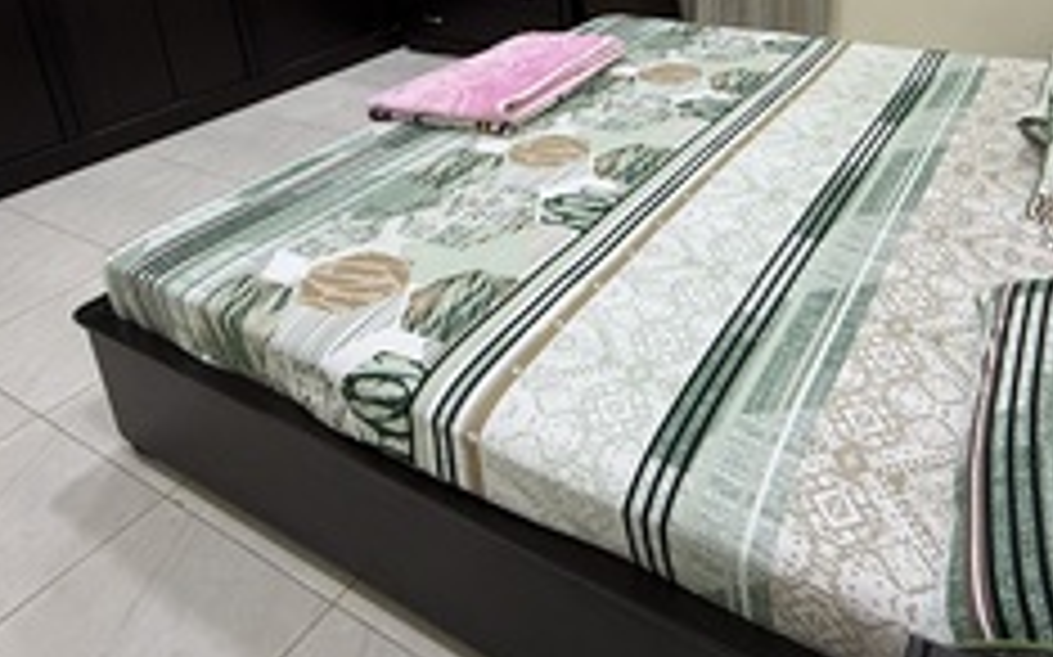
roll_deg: +2.2
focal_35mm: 29
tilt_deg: -18.7
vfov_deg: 40.0
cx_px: 646
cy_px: 70
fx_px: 832
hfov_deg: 63.9
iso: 250
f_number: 2.2
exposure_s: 1/60
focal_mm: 2.22
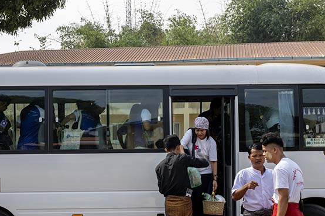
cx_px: 122
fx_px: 578
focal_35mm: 64
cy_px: 145
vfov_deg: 21.2
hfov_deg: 31.3
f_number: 8
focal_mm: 37
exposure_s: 1/320
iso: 360
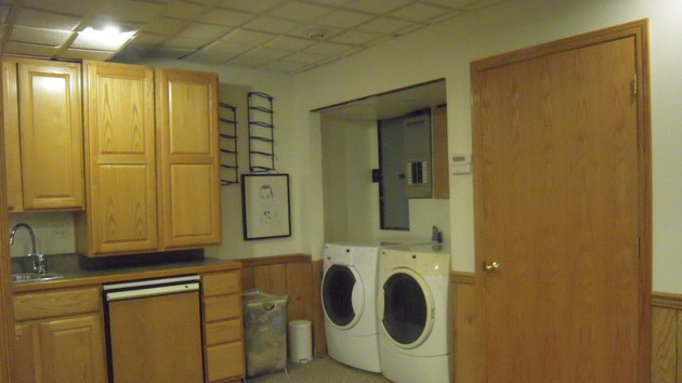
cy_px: 233
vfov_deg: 37.6
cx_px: 345
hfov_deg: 62.6
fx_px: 560
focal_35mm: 31
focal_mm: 5
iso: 1600
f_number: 2.7
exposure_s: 1/50
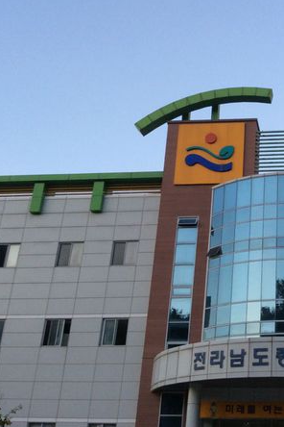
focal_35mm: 54
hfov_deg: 24.2
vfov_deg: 36.8
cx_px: 269
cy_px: 180
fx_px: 639
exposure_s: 1/60
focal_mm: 3.3
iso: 40
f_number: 2.4
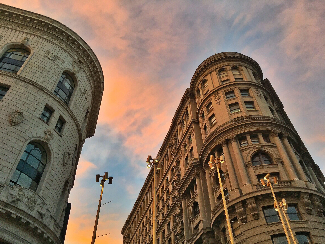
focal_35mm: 29
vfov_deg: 48.2
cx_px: 162
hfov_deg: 61.7
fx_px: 272
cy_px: 122
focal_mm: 4.15
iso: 32
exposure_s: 1/30
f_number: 2.2
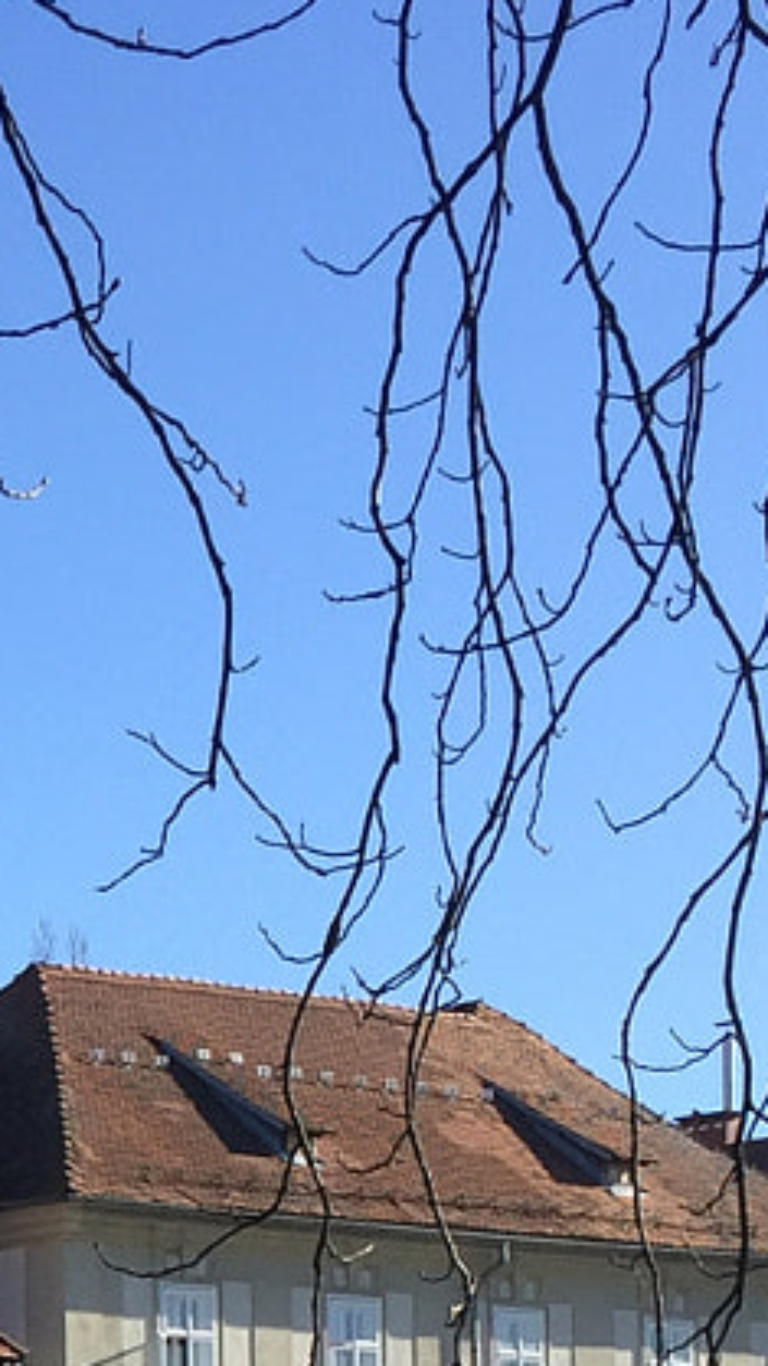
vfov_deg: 16.6
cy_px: 1843
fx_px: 4382
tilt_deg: +1.7
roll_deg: +0.2
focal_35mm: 121
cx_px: -964
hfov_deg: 9.2
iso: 32
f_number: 2.2
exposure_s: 1/942
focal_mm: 4.15
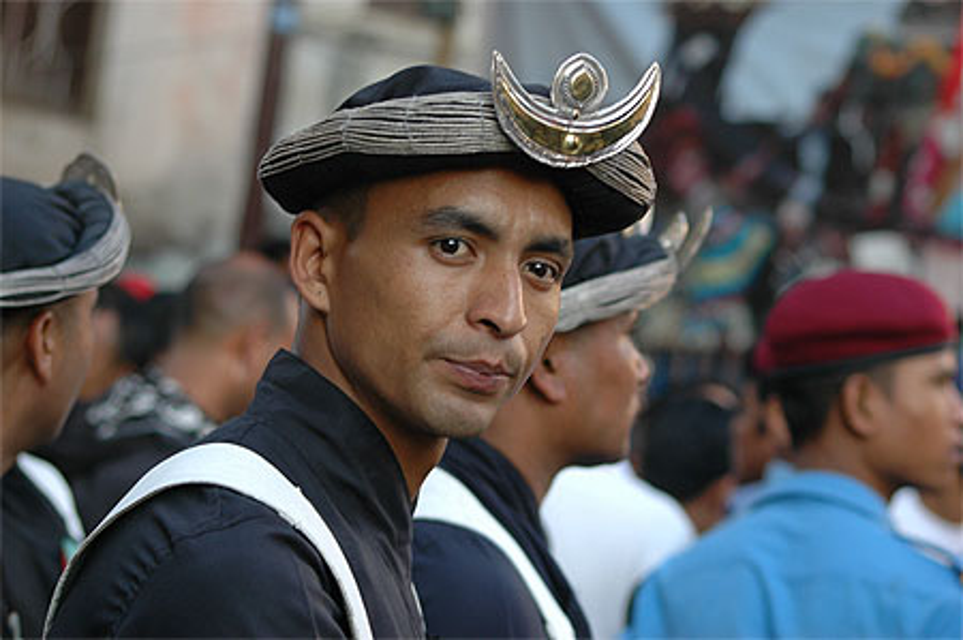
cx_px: 482
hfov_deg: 19.5
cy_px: 320
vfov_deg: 13.0
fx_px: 2806
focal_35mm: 105
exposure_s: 1/100
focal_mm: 70
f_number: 5
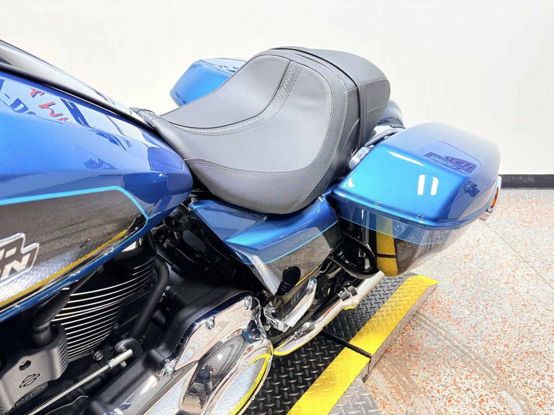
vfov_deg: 53.1
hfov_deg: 67.3
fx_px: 416
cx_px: 277
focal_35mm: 26
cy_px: 208
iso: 100
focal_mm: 5.96
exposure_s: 1/120
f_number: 1.6
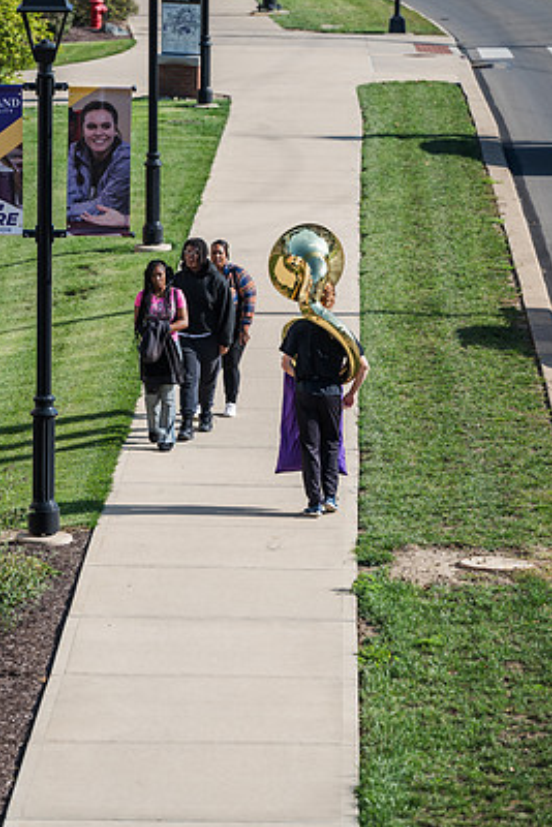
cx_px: 246
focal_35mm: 208
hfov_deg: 6.6
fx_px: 4779
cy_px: 389
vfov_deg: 9.9
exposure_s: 1/640
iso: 100
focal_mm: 185
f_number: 4
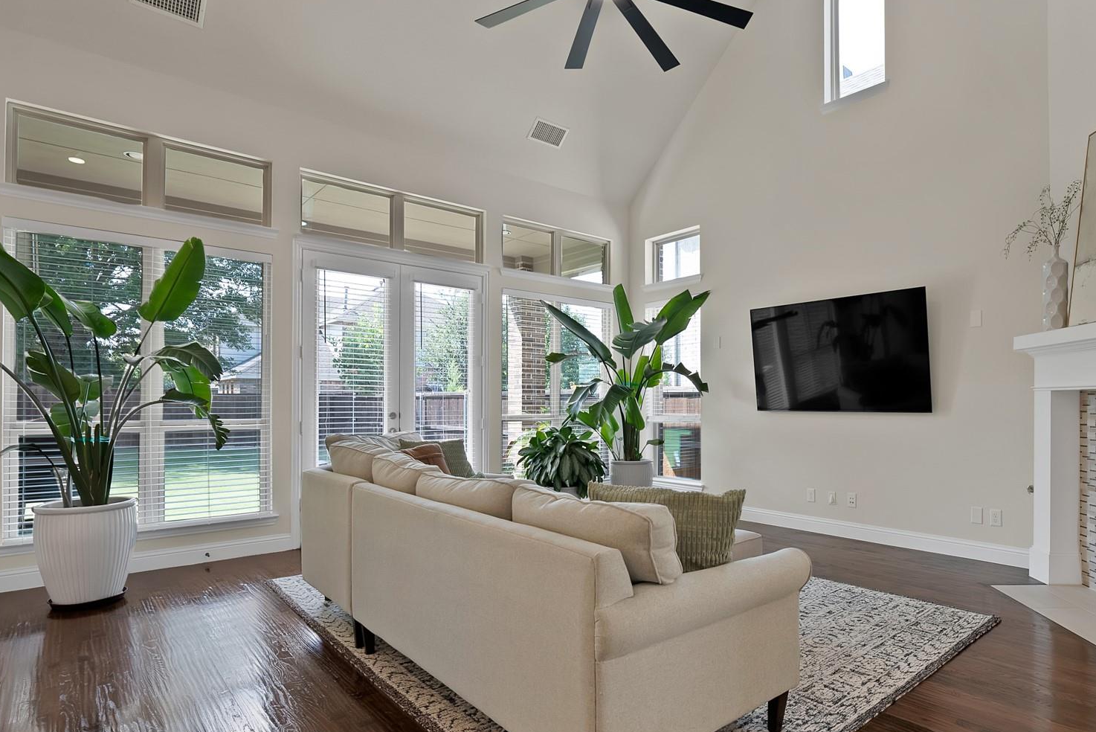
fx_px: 579
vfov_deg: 64.4
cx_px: 665
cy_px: 405
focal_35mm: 19
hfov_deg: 85.6
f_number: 6.3
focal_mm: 14
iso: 640
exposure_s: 1/13
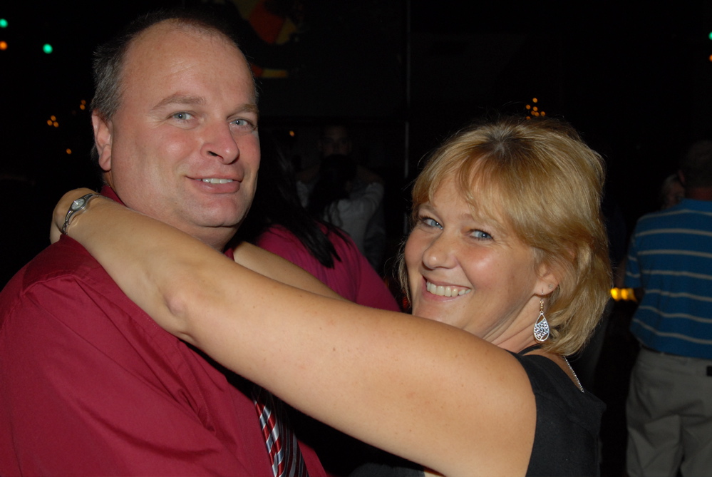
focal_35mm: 44
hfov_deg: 44.9
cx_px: 356
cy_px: 238
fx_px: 861
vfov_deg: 30.9
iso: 400
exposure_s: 1/60
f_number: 5.6
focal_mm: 29
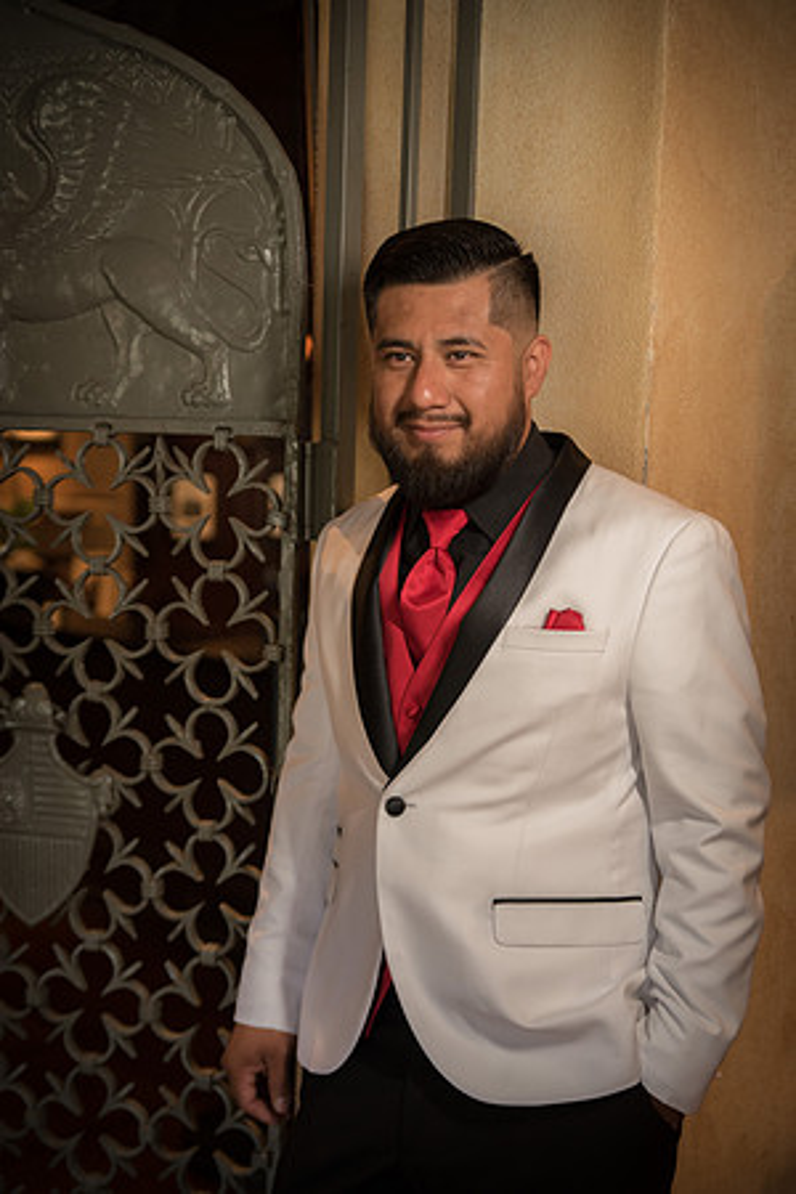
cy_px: 597
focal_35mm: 52
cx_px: 398
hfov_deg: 26.0
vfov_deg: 38.2
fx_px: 1725
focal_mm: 52
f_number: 2.8
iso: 1250
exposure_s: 1/125
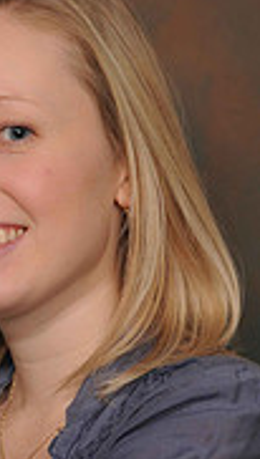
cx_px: -112
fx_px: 3782
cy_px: 139
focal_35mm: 310
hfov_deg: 3.9
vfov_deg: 6.9
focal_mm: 80
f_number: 6.3
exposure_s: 1/125
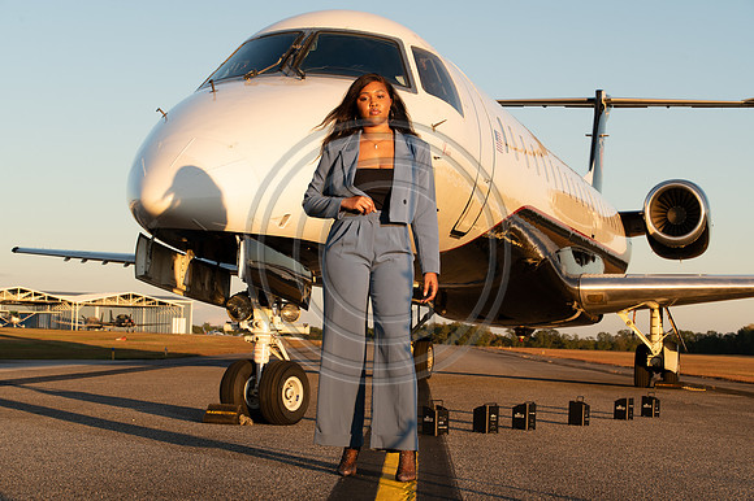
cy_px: 250
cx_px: 377
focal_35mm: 70
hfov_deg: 28.9
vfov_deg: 19.4
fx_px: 1465
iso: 250
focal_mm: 70
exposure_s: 1/200
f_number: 9
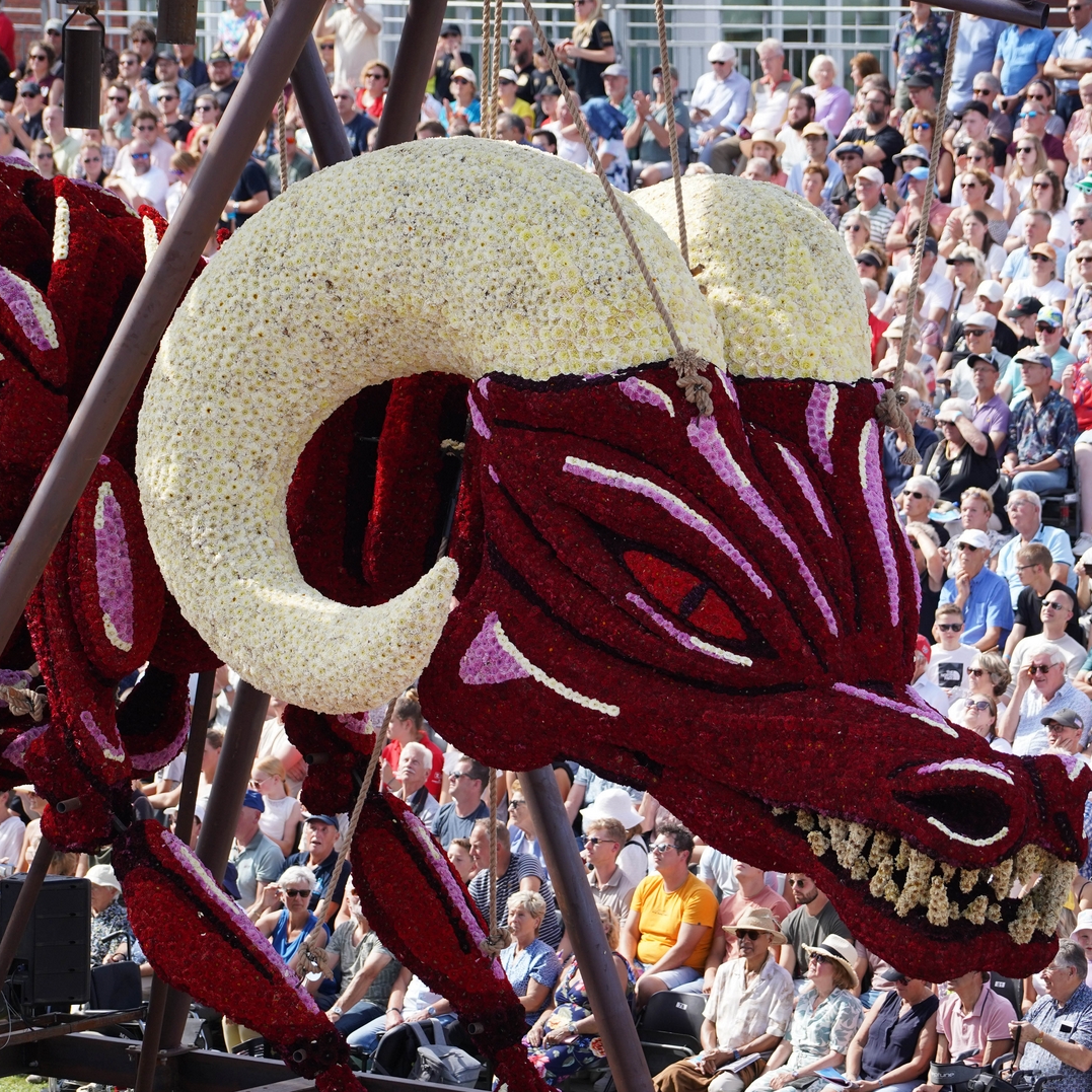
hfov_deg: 9.5
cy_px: 545
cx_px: 658
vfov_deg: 9.5
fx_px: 6567
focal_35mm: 184
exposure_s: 1/1600
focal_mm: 144
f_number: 4
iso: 500
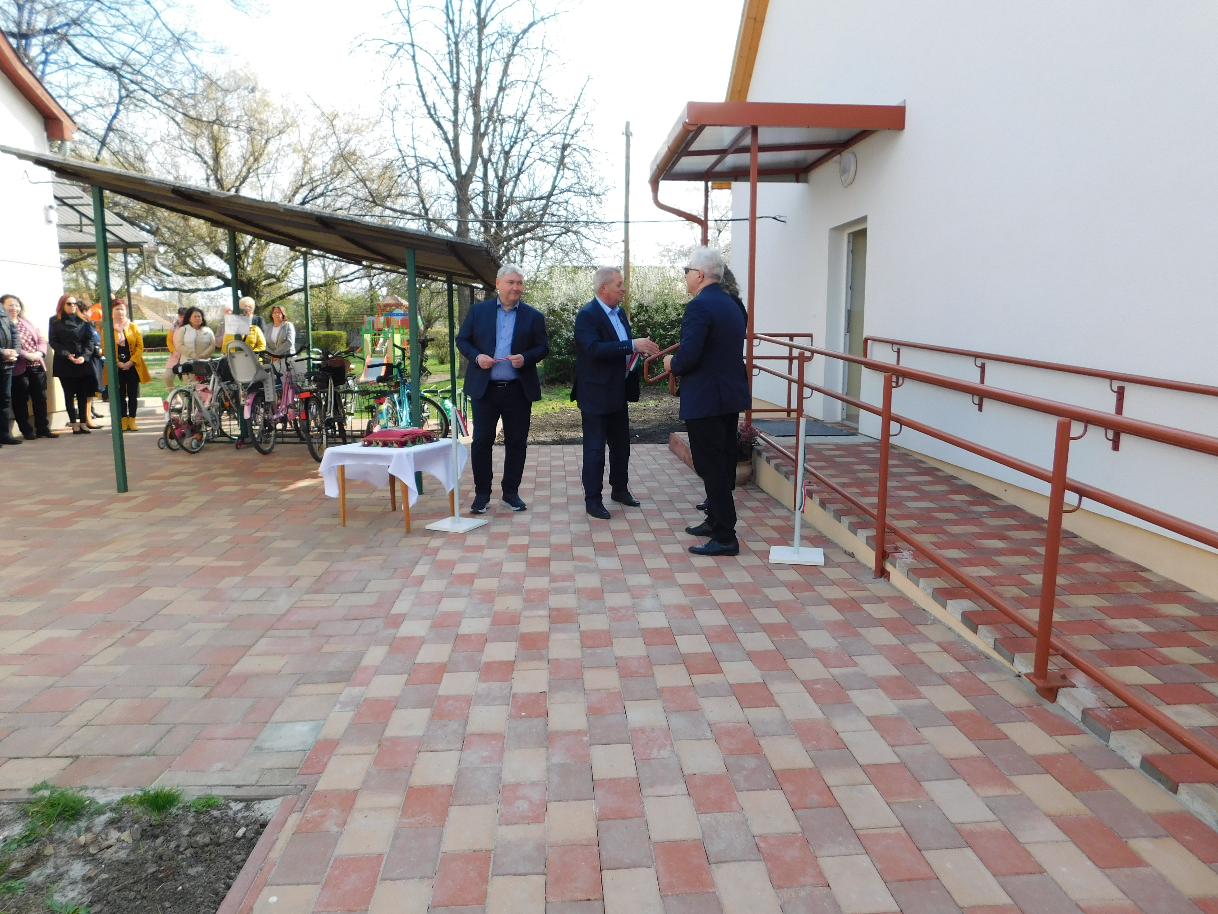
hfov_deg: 73.9
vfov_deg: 58.9
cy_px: 457
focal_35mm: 23
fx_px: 809
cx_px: 609
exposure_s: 1/500
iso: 125
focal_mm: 4
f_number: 3
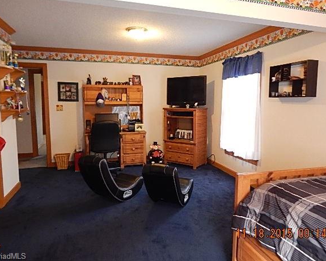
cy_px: 125
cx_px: 167
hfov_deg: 68.1
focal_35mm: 25
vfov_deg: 56.8
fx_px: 241
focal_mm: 4
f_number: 3
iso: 400
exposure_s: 1/10
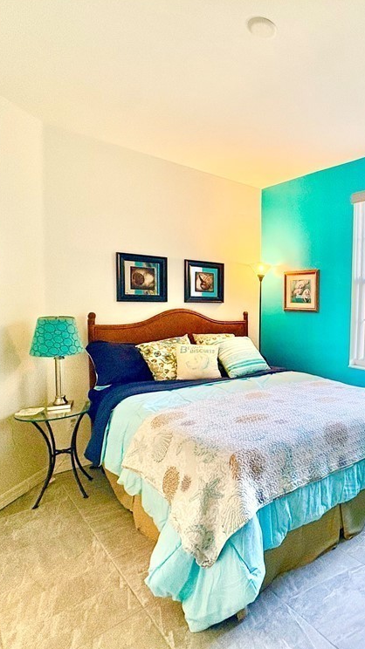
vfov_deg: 83.9
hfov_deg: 47.5
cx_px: 336
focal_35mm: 21
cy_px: 326
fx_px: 362
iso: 125
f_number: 2.2
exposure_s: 1/120
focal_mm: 2.22
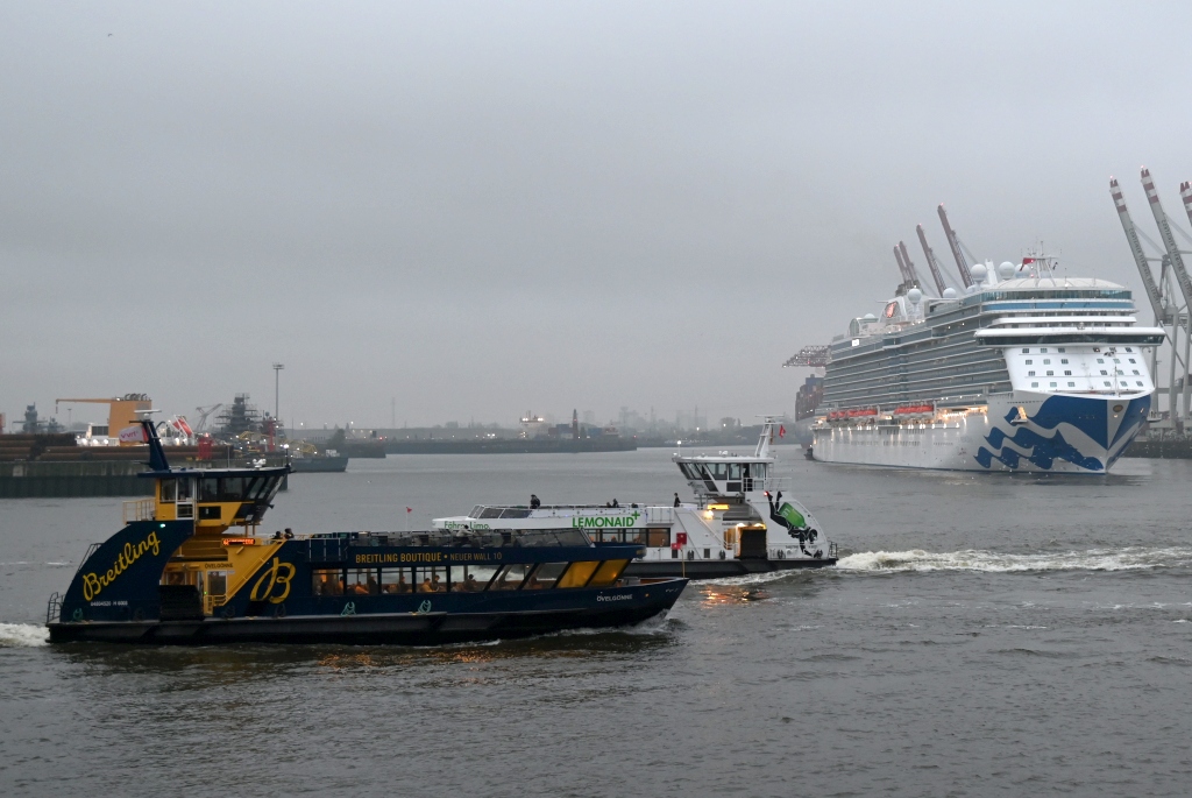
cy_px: 399
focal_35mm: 40
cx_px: 596
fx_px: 1326
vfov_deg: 33.5
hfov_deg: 48.4
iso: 900
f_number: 4
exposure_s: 1/125
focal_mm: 40
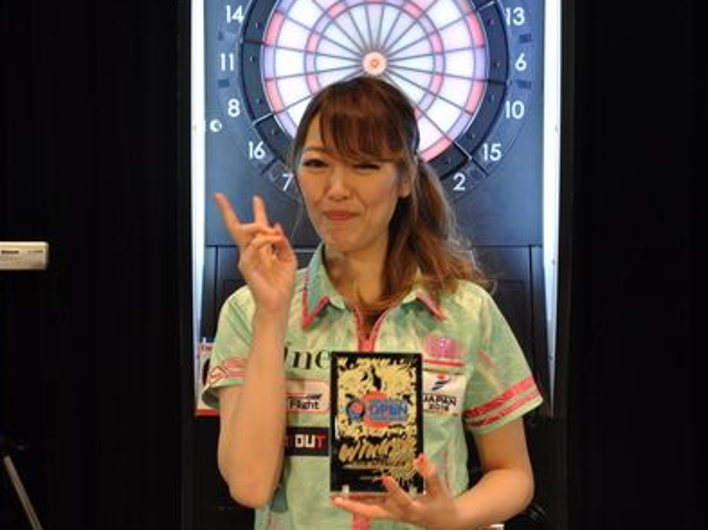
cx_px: 364
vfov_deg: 23.2
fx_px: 1287
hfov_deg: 30.7
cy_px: 261
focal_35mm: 63
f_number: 4.5
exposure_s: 1/15
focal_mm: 38
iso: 560
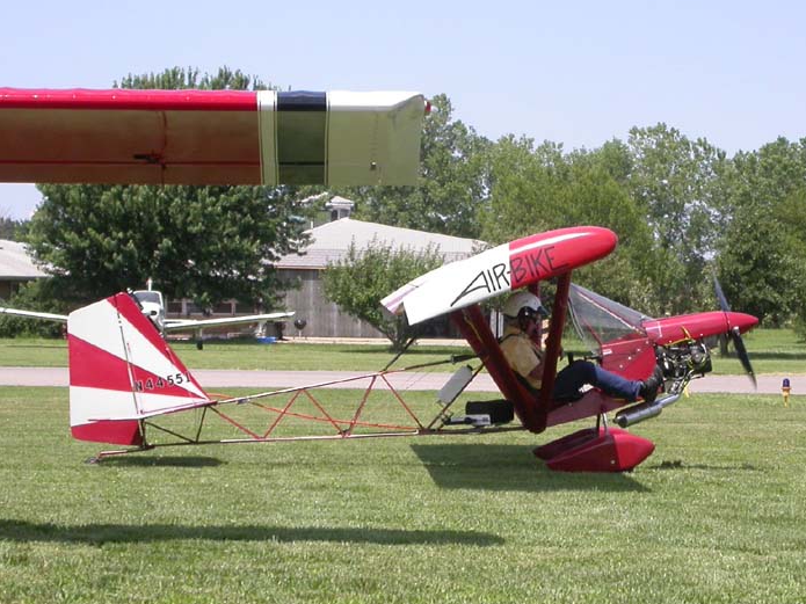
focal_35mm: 137
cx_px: 499
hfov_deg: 14.4
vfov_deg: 10.8
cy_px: 408
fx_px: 3189
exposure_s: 1/1000
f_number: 3.8
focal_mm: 19.3
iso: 100
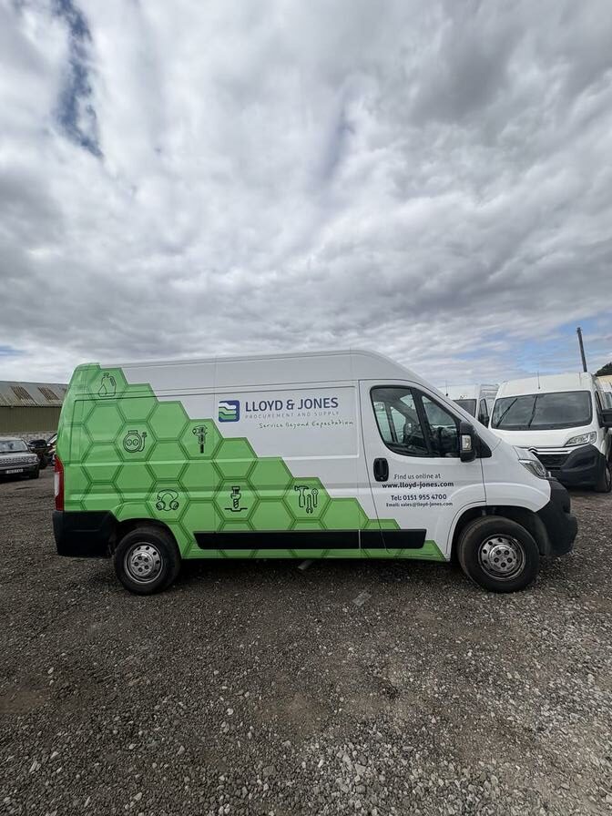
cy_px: 408
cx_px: 306
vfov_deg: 102.1
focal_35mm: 14
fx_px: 330
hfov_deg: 85.7
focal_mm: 2.22
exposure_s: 1/2494
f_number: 2.2
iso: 50
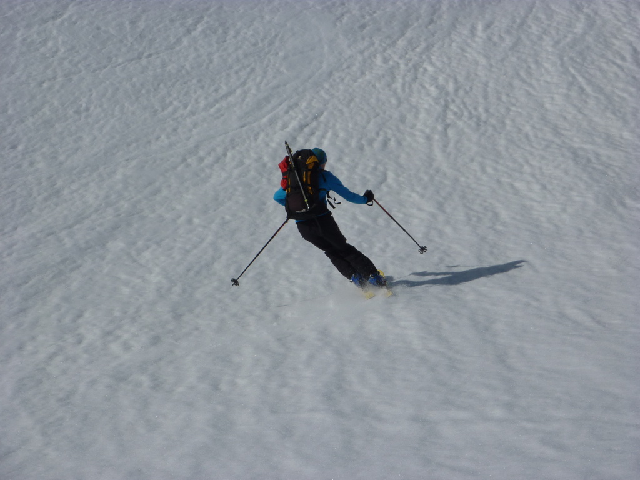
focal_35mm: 137
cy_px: 240
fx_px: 2533
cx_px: 320
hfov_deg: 14.4
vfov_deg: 10.8
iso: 80
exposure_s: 1/2000
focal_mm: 22.5
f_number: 6.3
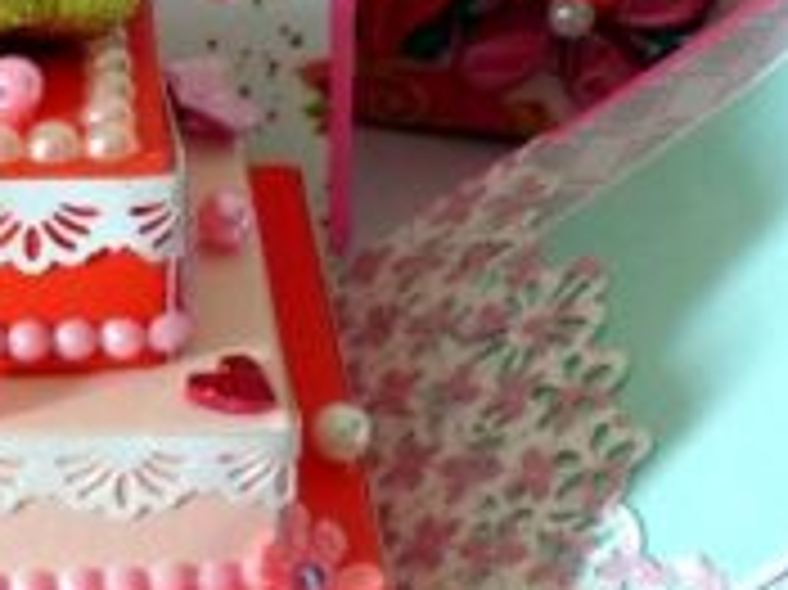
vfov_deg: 13.4
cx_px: -72
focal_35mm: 110
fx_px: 2502
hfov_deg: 17.3
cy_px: 405
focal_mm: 5.7
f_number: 2.8
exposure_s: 1/60
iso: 250
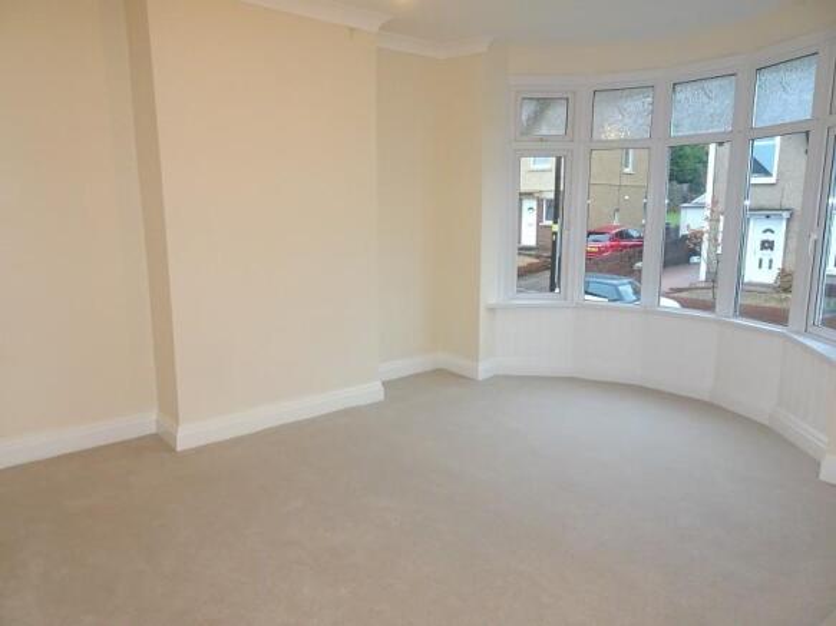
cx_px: 418
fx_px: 579
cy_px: 313
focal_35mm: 24
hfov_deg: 71.6
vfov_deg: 56.8
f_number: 3.5
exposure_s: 1/30
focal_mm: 4.1
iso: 400
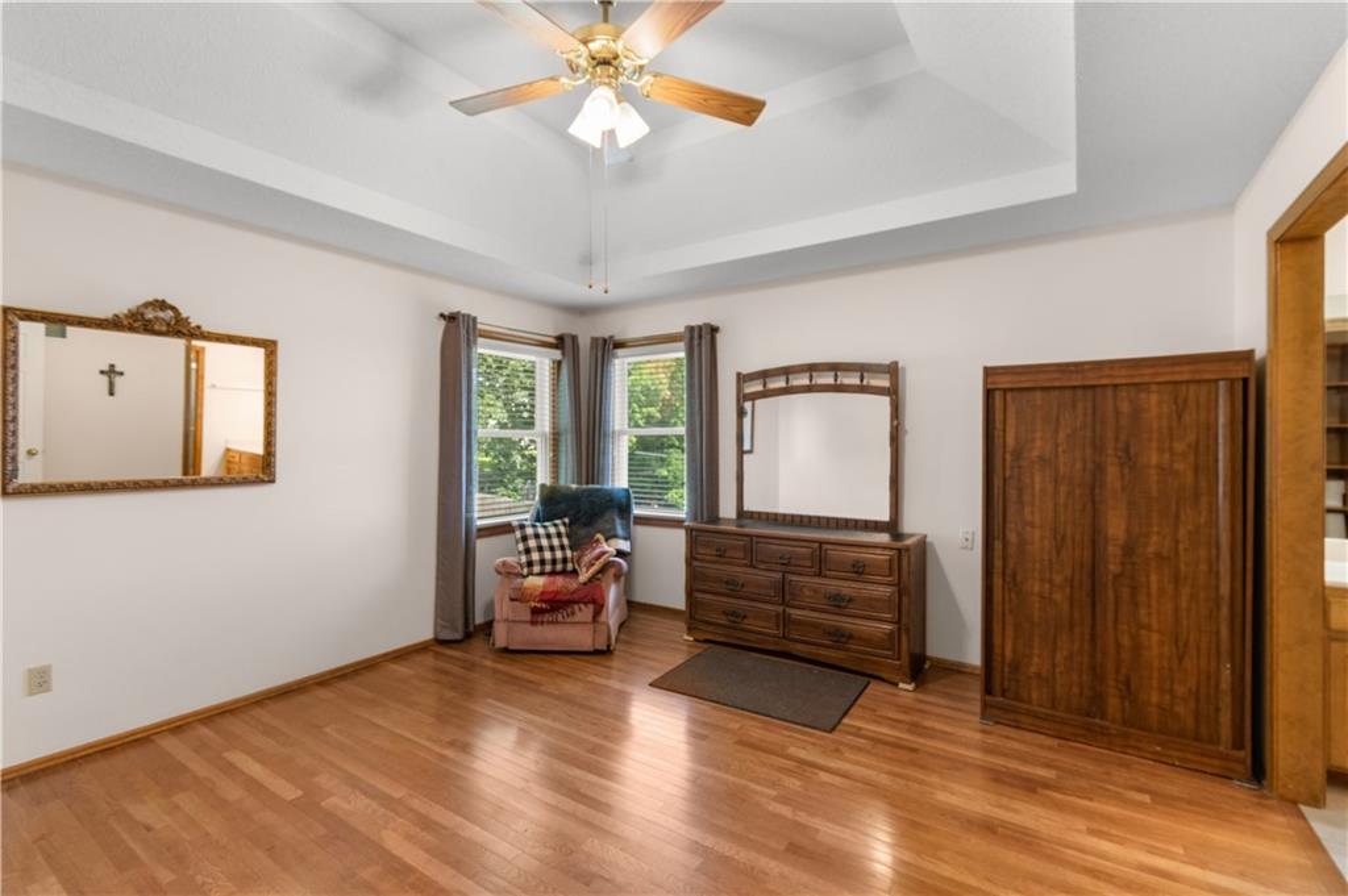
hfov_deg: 100.4
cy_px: 448
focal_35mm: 15
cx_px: 674
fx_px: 561
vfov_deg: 77.2
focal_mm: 10
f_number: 6.3
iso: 320
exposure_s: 1/4
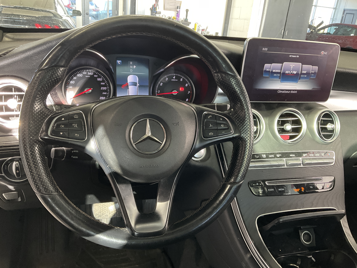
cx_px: 178
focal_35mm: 29
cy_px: 134
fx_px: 299
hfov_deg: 61.7
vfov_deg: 48.2
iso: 160
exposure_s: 1/60
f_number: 1.8
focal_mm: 3
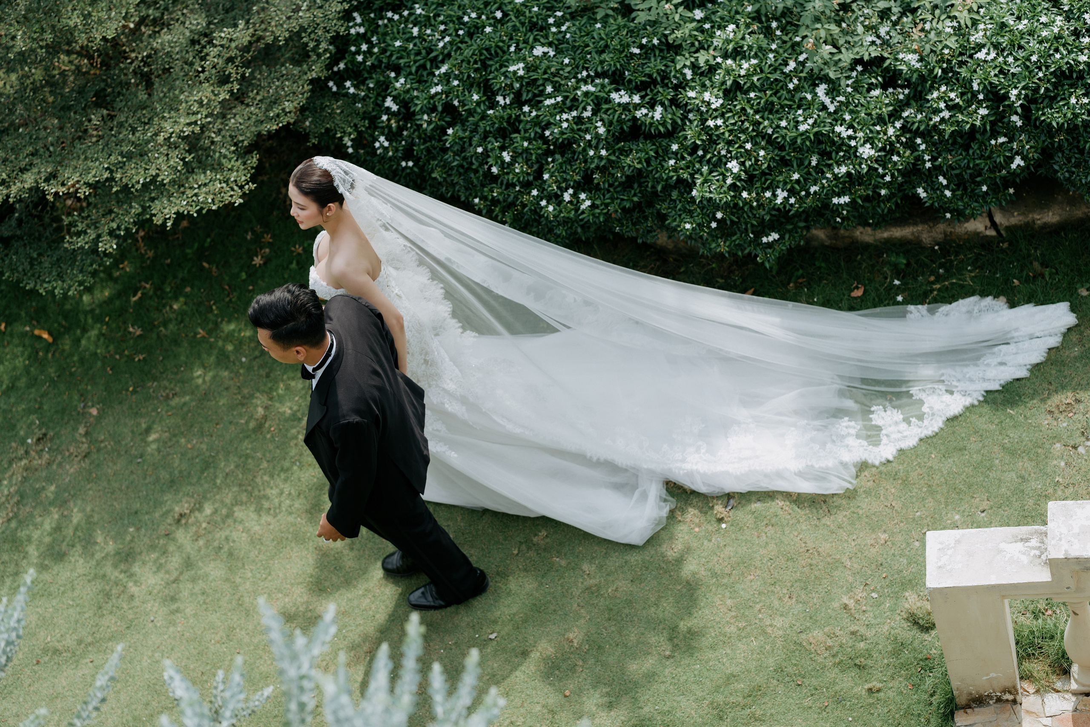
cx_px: 545
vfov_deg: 16.1
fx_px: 2574
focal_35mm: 85
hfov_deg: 23.9
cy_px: 364
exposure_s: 1/800
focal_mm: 85
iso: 100
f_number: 2.5
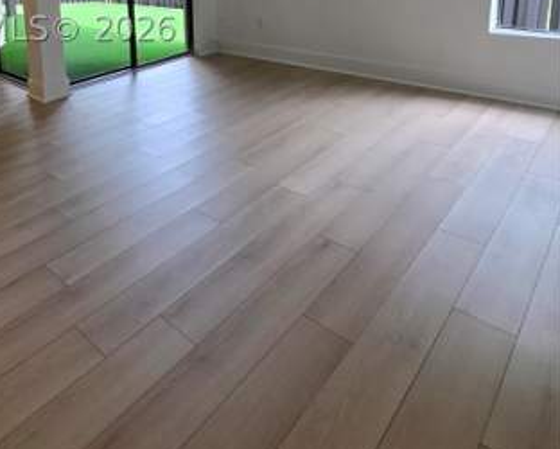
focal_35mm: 26
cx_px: 133
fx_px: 431
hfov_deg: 61.9
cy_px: 29
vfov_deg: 48.1
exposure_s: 1/120
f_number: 1.9
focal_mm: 2.2
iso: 64
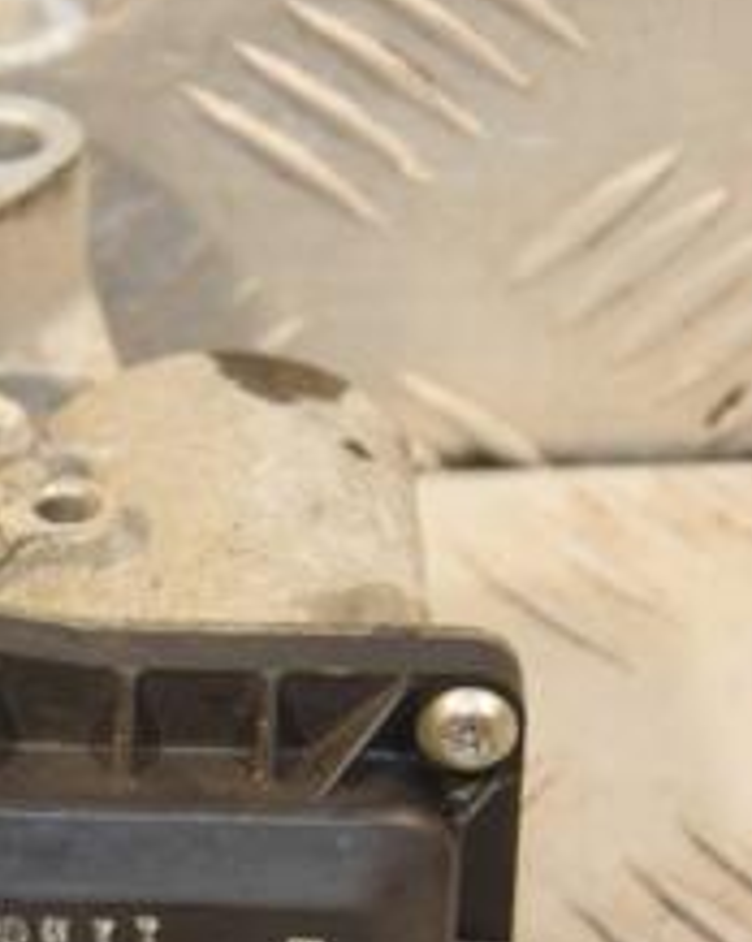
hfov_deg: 5.0
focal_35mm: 310
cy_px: 588
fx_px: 8636
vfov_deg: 6.2
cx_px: -164
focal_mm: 80
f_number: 5.3
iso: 800
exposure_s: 1/100
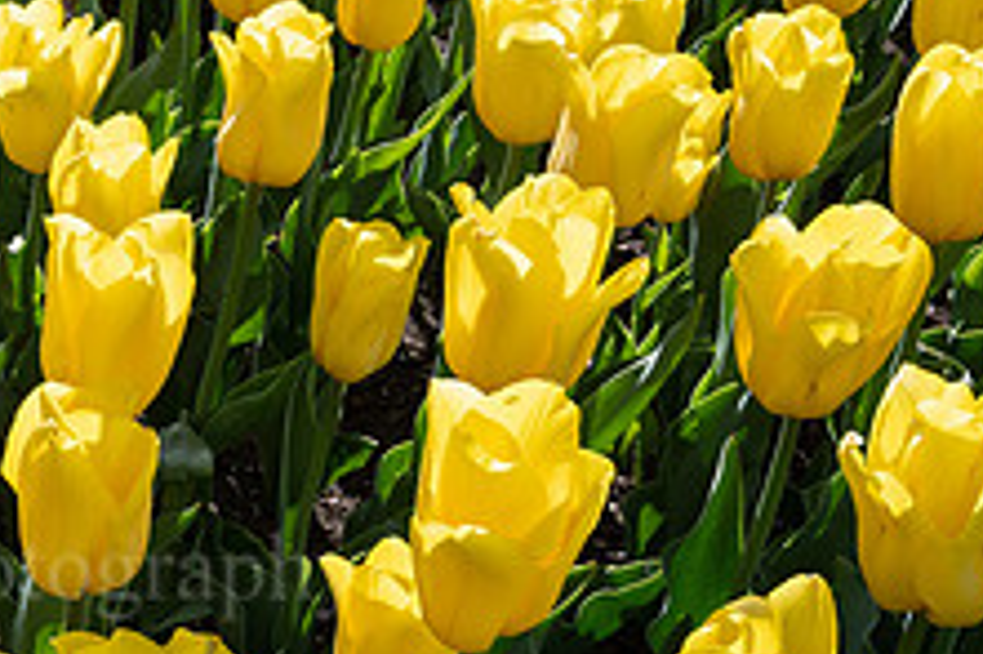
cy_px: 578
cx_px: -227
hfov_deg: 20.6
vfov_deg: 14.7
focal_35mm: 92
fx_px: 2510
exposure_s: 1/125
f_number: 11
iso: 125
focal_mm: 35
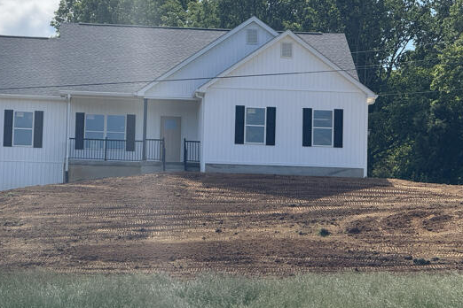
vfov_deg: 9.0
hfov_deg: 13.4
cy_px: 119
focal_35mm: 153
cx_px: 181
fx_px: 1968
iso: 50
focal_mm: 15.66
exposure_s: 1/2146
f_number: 2.8
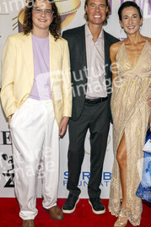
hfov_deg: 27.3
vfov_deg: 40.3
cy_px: 125
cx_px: 104
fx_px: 309
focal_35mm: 49
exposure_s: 1/200
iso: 800
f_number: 6.3
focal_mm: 33
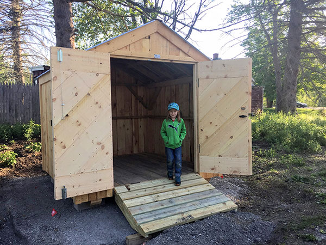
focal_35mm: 29
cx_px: 163
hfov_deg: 61.7
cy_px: 122
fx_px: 273
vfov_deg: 48.2
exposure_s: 1/335
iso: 32
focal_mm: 4.15
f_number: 2.2
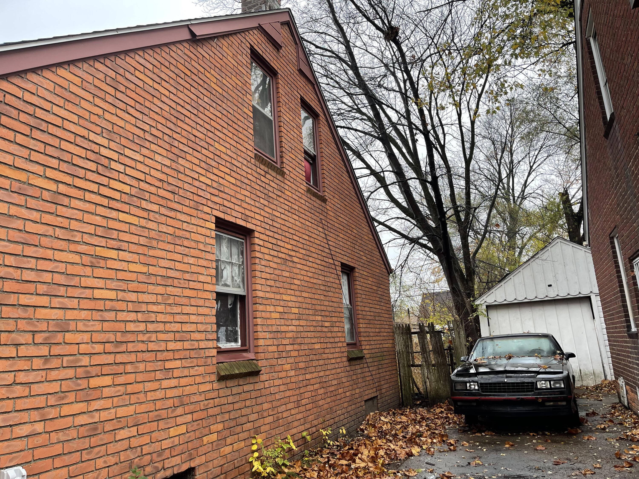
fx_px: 461
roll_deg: +4.4
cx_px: 320
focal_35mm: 25
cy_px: 240
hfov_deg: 69.4
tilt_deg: +12.2
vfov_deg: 54.9
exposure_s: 1/121
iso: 50
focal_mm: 5.1
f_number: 1.6
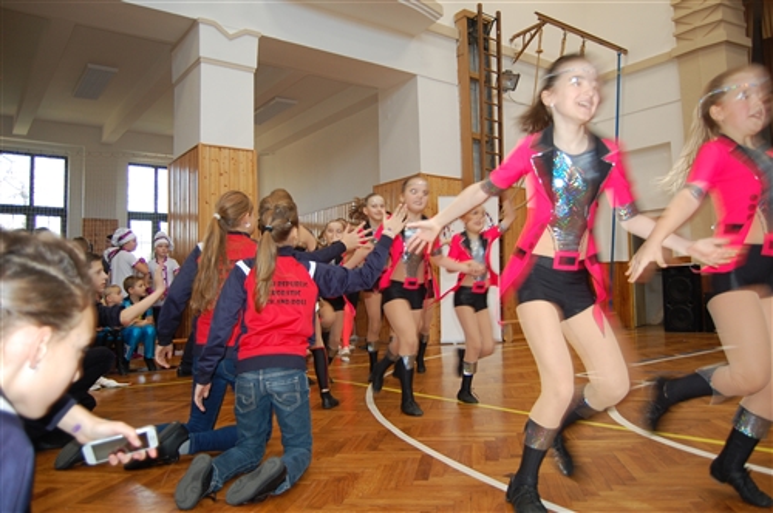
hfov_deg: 67.4
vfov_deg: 47.8
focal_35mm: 27
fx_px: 579
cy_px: 256
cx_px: 386
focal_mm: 18
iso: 400
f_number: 3.5
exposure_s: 1/60
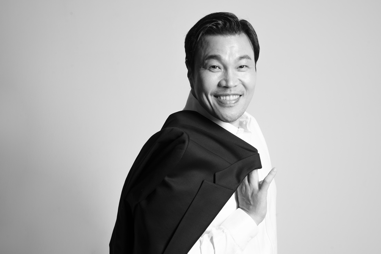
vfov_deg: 19.5
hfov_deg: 28.8
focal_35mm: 70
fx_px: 741
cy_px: 127
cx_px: 190
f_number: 10
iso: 250
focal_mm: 70
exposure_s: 1/60
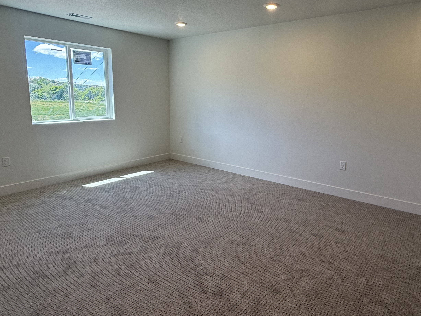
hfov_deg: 73.3
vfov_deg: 58.6
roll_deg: -1.2
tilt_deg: -7.9
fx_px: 280
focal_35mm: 23
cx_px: 247
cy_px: 134
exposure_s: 1/129
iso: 64
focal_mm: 2.22
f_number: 2.2
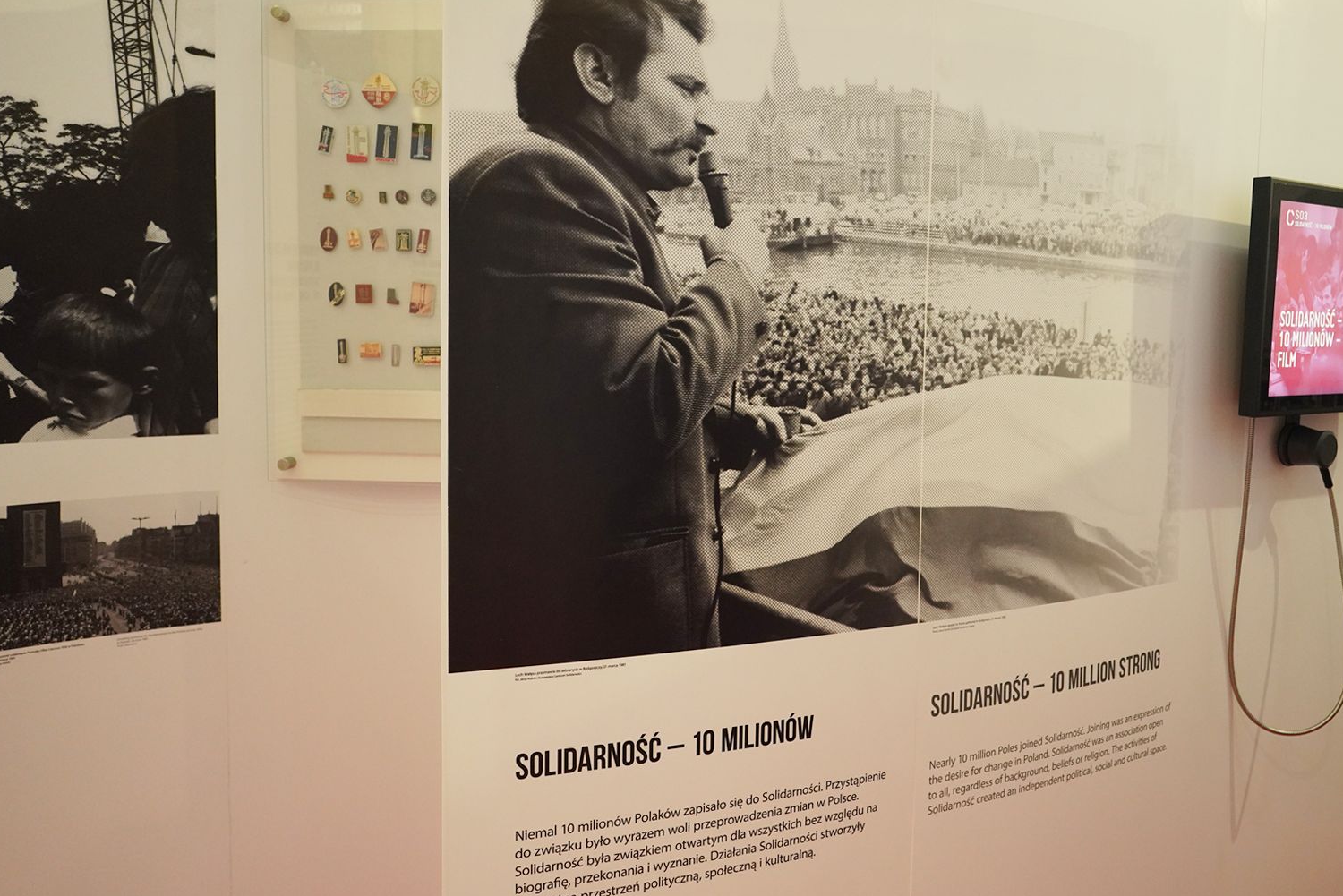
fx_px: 1194
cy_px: 379
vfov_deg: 41.0
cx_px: 816
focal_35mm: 32
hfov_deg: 58.2
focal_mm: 24
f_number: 3.5
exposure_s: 1/80
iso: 3200
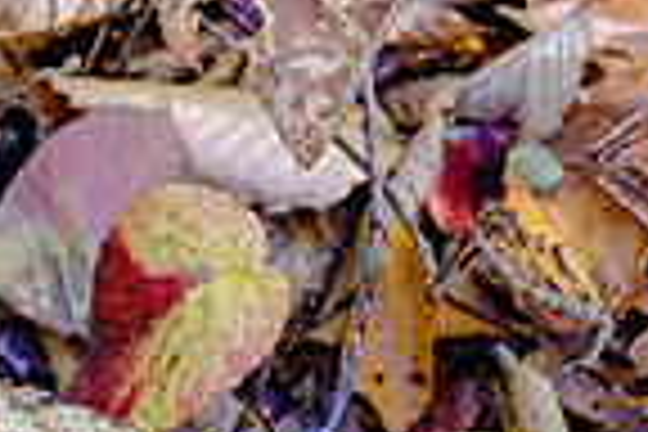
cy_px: -106
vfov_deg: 4.8
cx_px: -436
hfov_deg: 7.1
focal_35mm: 286
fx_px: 5148
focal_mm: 47
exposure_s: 1/125
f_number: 5
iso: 1250
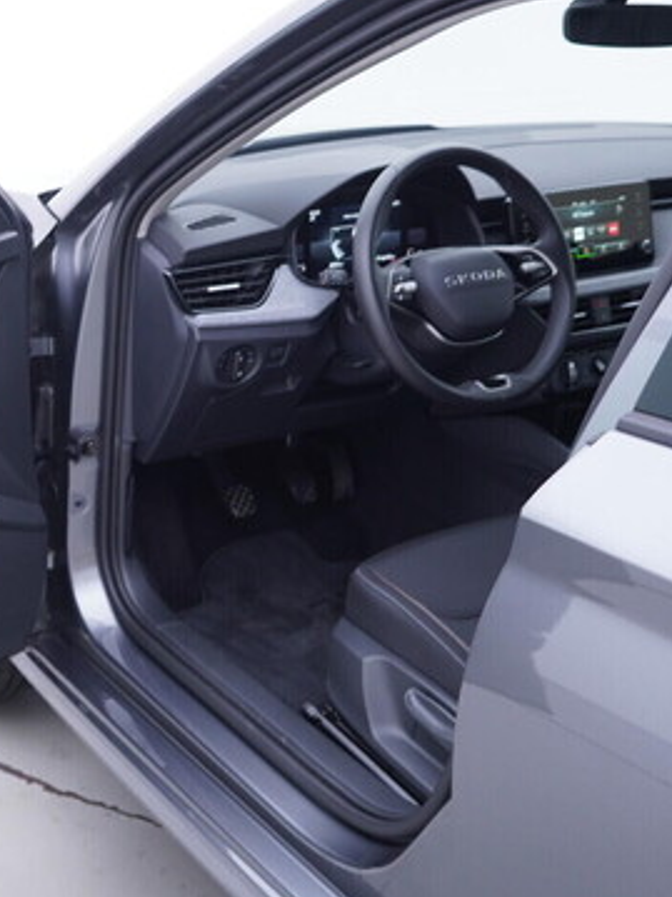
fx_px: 1373
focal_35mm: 53
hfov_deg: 27.0
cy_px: 446
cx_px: 130
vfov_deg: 36.2
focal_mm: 24
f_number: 2.8
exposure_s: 1/40
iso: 125
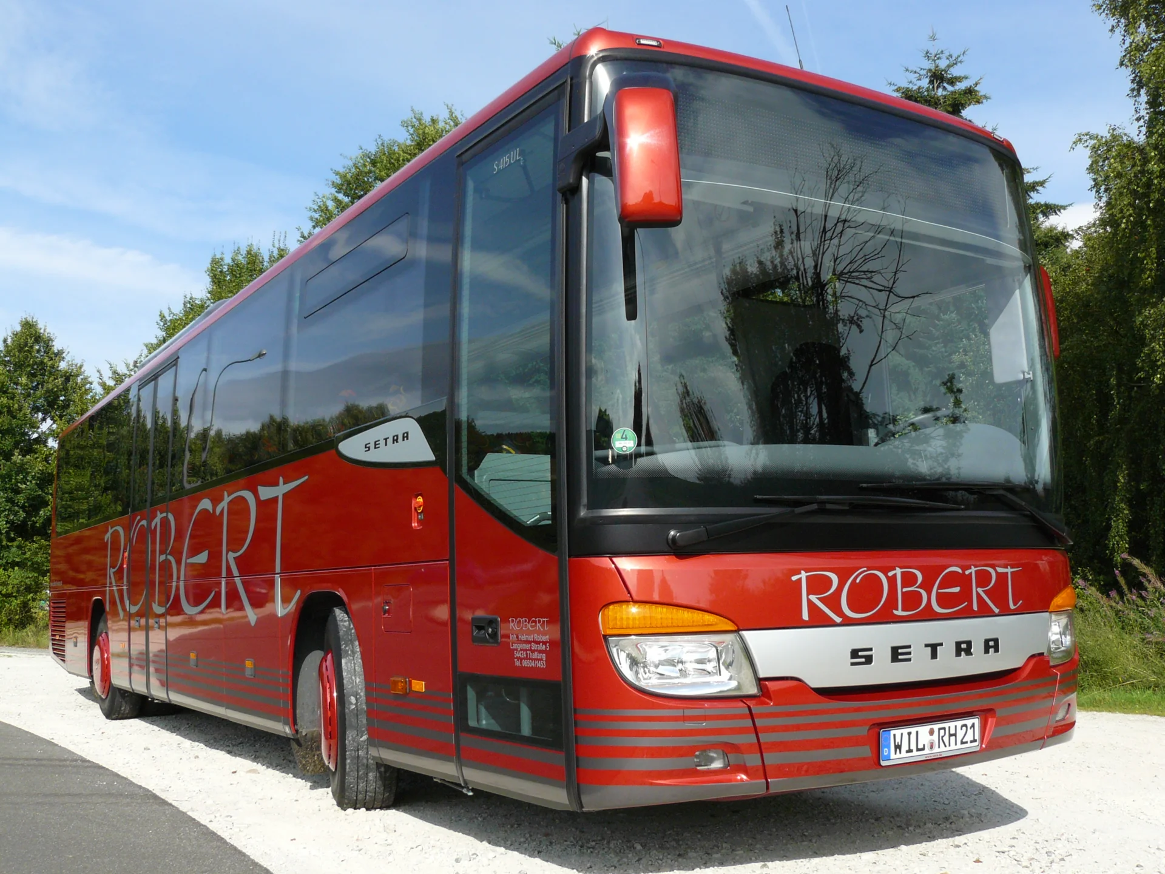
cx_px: 582
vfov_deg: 39.7
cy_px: 437
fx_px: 1212
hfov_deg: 51.4
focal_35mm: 36
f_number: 5.6
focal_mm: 6
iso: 100
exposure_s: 1/320
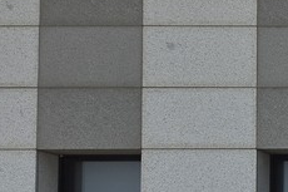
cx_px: 568
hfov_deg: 16.1
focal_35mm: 100
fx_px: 799
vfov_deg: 13.2
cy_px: 255
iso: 80
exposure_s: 1/6217
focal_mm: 5.4
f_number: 1.8
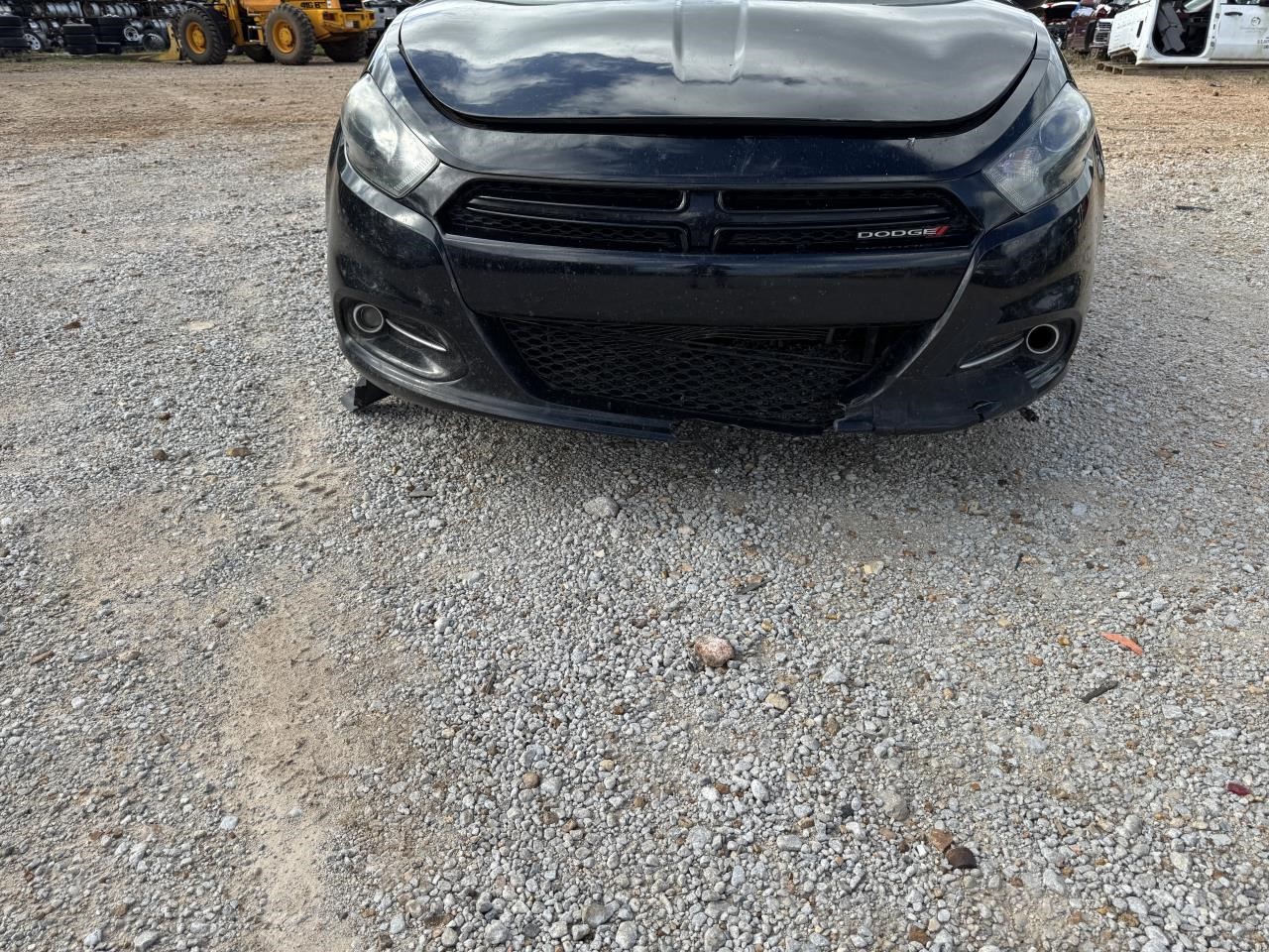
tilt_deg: -28.9
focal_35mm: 24
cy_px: 476
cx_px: 634
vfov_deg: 56.8
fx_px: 880
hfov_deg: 71.6
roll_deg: +3.6
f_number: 1.78
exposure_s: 1/2252
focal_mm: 6.76
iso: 80
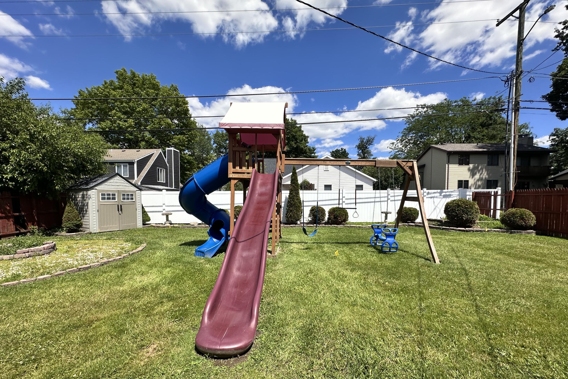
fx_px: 237
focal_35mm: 15
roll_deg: -0.6
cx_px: 288
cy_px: 208
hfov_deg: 100.4
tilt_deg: -2.5
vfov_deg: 77.1
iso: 50
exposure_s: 1/2618
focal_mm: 2.22
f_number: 2.2
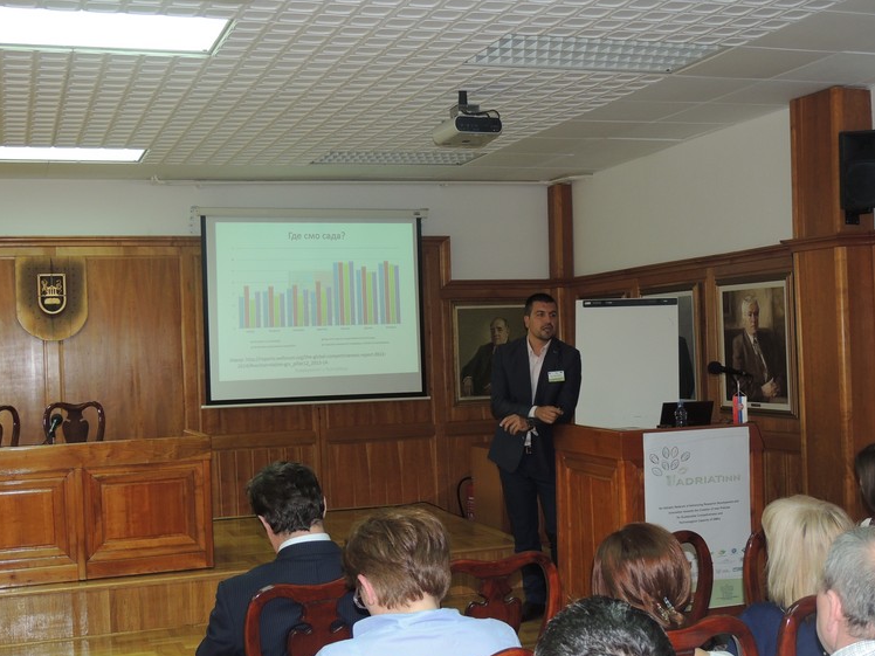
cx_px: 425
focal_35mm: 46
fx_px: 1163
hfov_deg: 41.2
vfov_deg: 31.5
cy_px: 350
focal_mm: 7.6
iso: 200
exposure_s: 1/30
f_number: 3.4
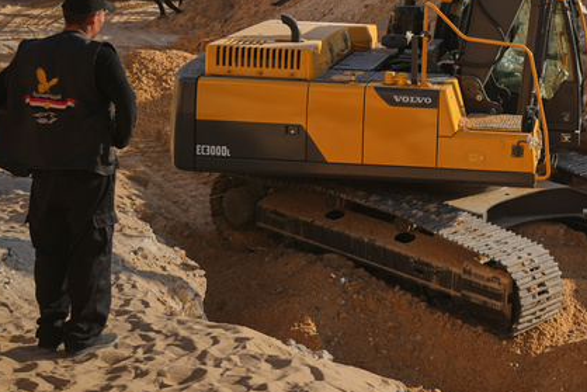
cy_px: -6
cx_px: 614
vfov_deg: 18.7
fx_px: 1158
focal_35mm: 71
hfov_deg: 26.6
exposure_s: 1/1000
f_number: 4
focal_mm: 29
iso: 80
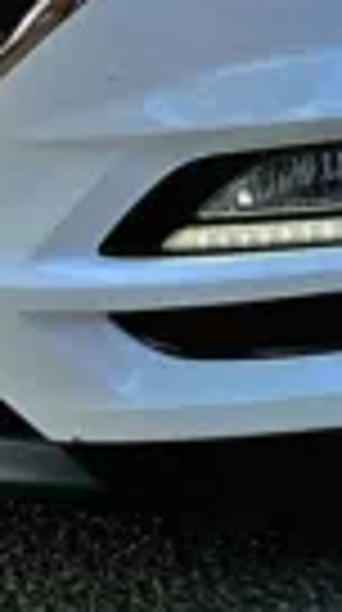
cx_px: 162
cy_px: -99
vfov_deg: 17.4
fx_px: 1912
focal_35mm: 118
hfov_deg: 10.2
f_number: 1.7
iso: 20
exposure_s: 1/1250
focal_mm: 6.3
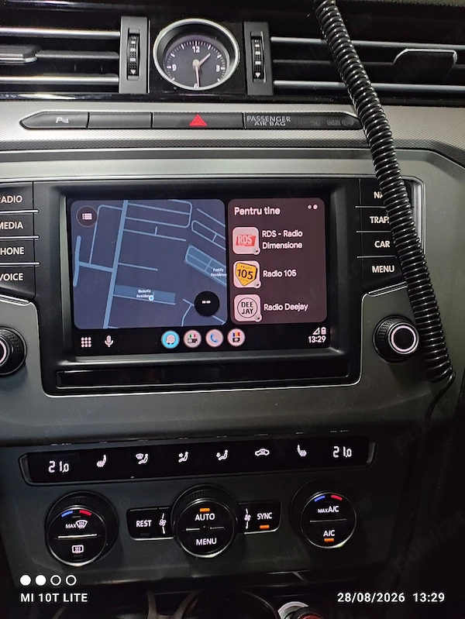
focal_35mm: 25
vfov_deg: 69.4
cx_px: 232
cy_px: 310
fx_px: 447
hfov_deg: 54.9
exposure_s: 1/25
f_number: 1.89
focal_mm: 5.43
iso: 1754
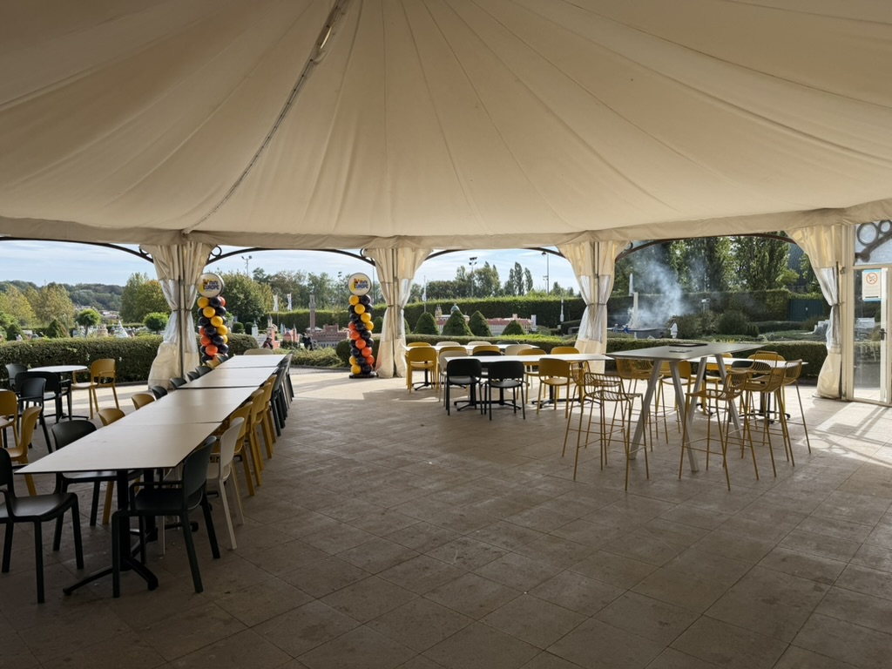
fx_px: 618
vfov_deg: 56.8
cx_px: 446
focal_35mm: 24
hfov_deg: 71.6
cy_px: 334
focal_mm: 6.76
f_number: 1.78
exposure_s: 1/2611
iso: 100
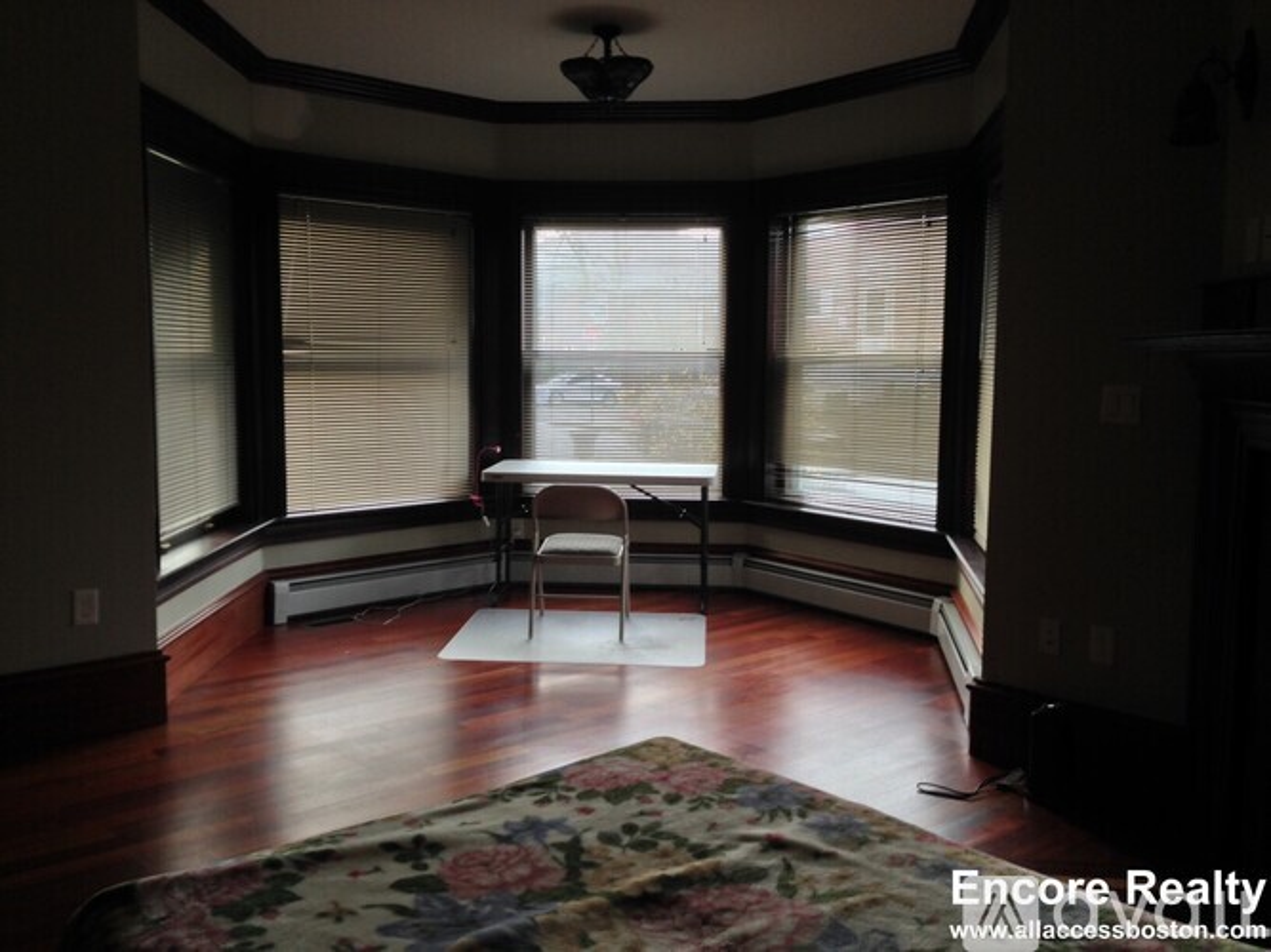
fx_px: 1211
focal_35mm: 33
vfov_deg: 42.9
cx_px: 636
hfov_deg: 55.4
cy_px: 476
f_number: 2.4
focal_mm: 4.12
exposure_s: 1/20
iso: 50
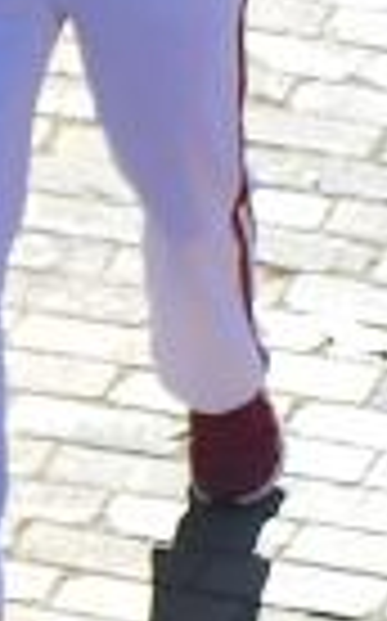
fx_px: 18940
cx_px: -2632
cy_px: 842
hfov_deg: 1.1
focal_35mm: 1120
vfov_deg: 1.9
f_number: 4.5
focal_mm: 70
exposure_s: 1/320
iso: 100
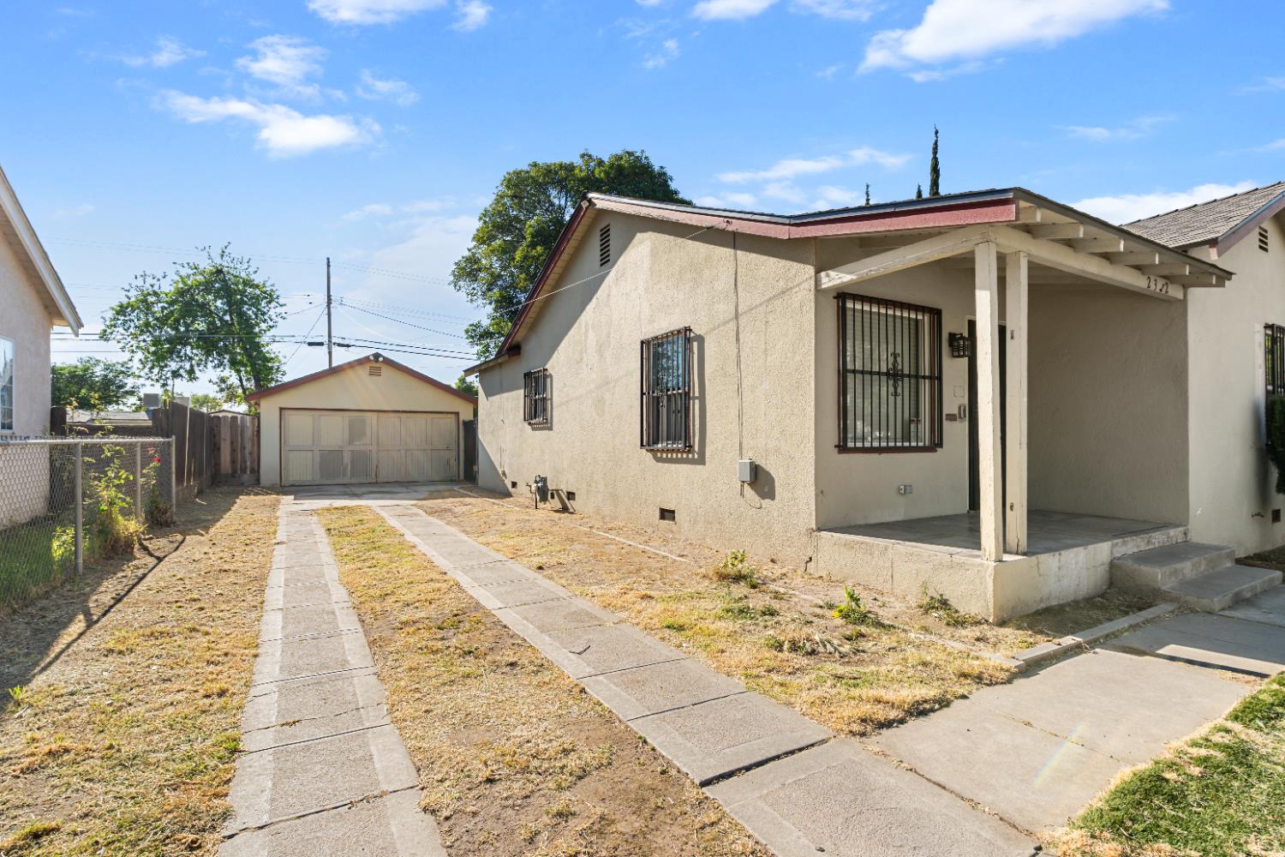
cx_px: 642
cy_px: 428
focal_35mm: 16
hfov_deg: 95.0
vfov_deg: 72.1
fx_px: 589
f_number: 8
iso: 100
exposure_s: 1/250
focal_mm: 11
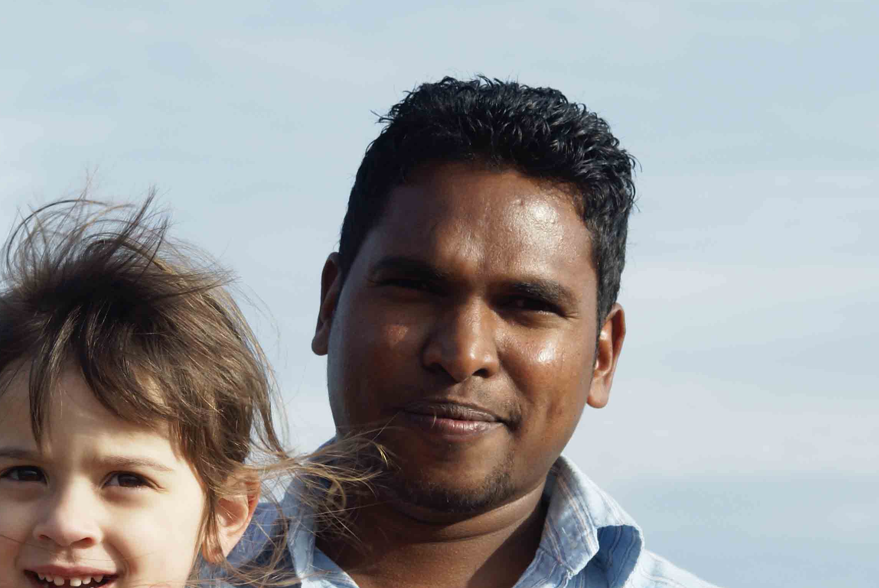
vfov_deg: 7.8
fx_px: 4327
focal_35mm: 177
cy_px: 360
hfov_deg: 11.6
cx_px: 233
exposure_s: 1/200
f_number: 9
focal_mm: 70
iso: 100
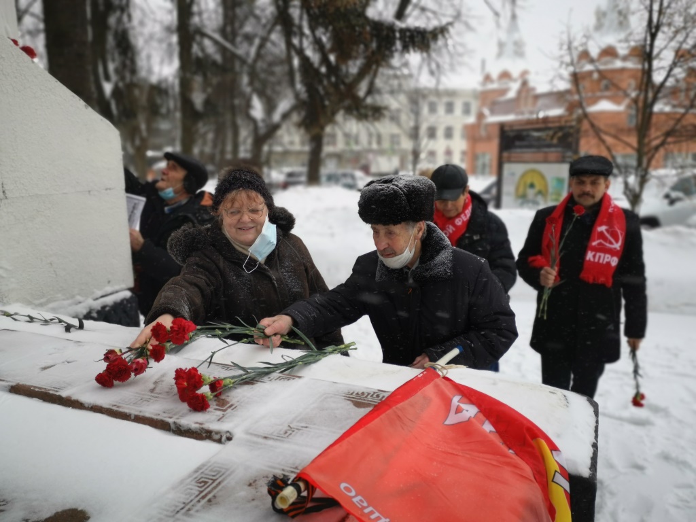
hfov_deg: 63.4
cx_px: 348
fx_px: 563
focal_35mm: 28
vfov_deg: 49.7
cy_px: 261
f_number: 1.8
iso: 50
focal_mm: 3.95
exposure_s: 1/445
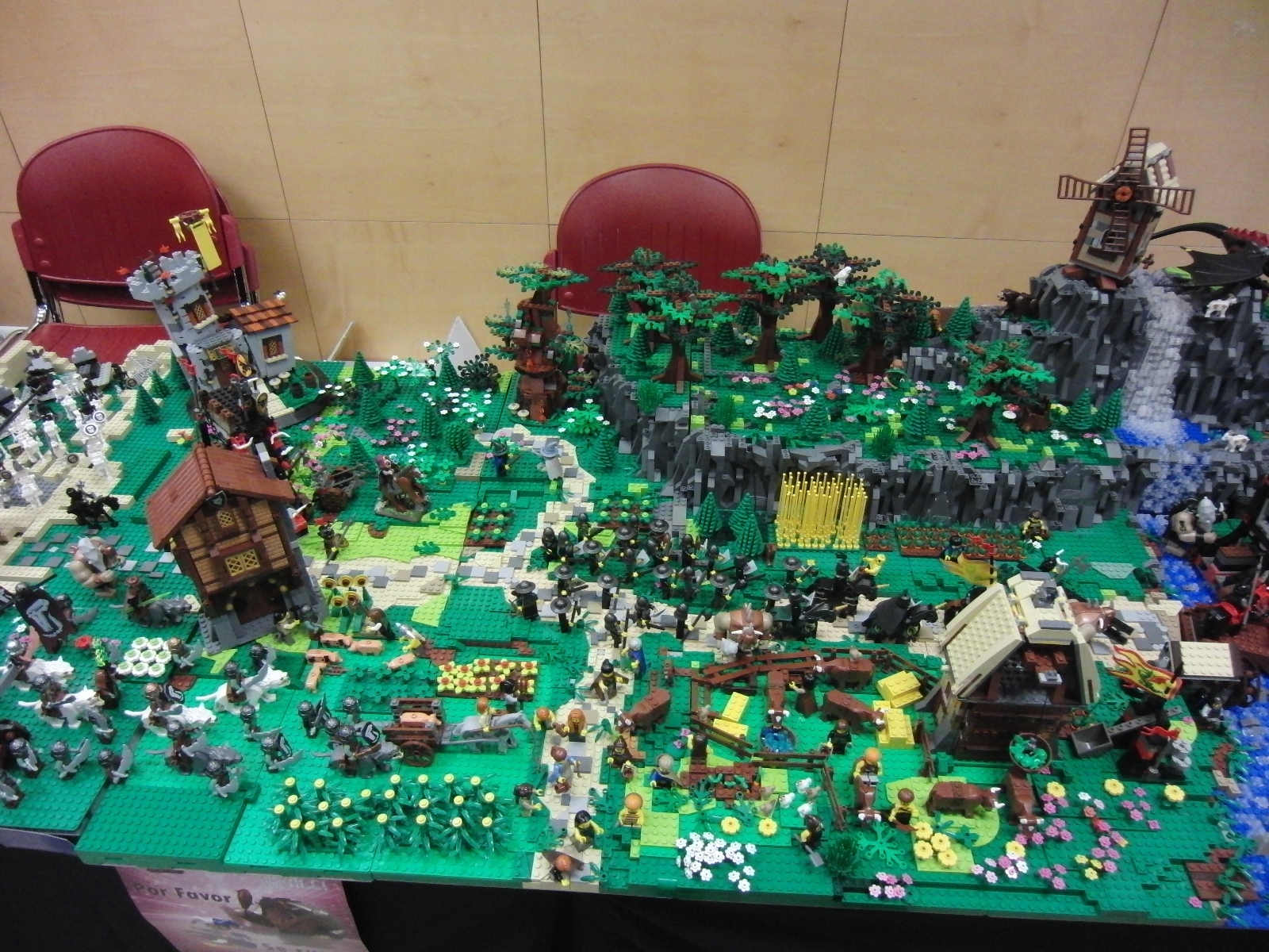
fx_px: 880
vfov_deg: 56.8
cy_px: 476
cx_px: 634
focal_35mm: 24
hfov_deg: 71.6
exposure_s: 1/40
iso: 800
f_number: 3.2
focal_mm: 4.3
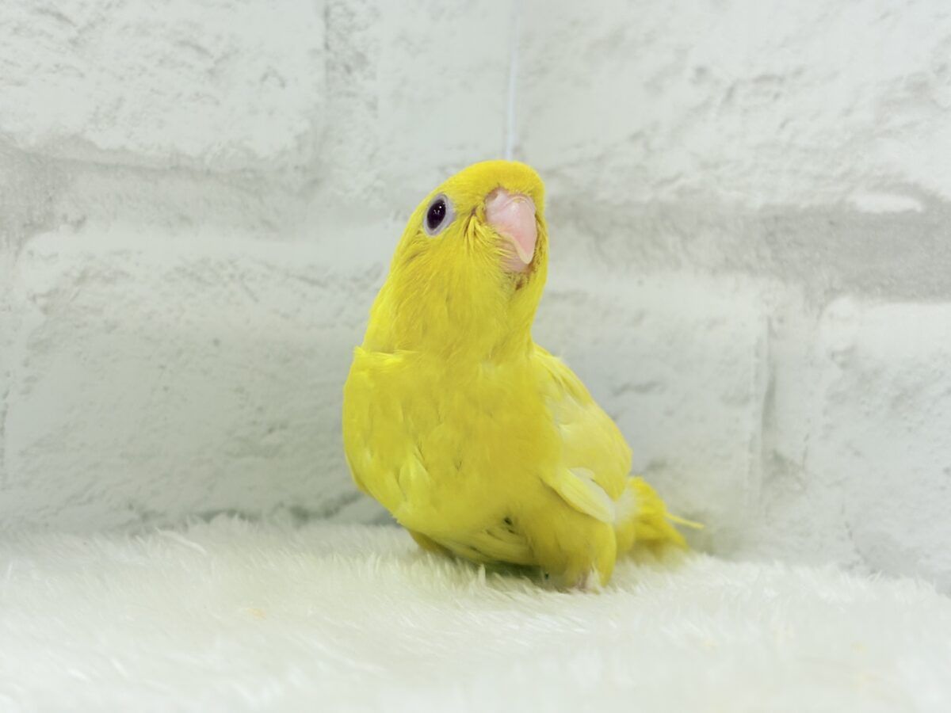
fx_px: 1429
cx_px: 476
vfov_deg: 28.0
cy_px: 356
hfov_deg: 36.8
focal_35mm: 52
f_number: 1.6
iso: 80
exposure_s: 1/100
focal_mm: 5.96
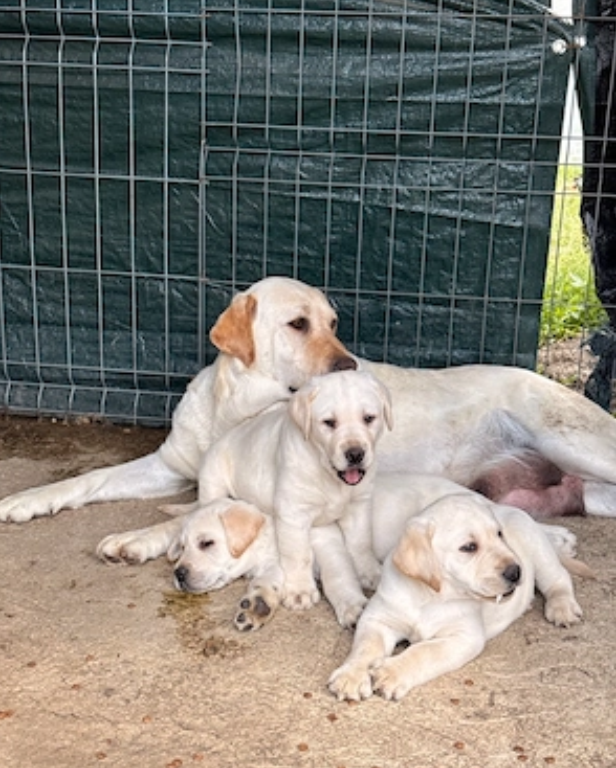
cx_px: 304
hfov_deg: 29.7
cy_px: 387
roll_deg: -1.7
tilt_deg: -17.1
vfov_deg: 36.6
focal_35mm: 51
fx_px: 1161
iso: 80
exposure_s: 1/675
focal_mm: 6.76
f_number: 1.78
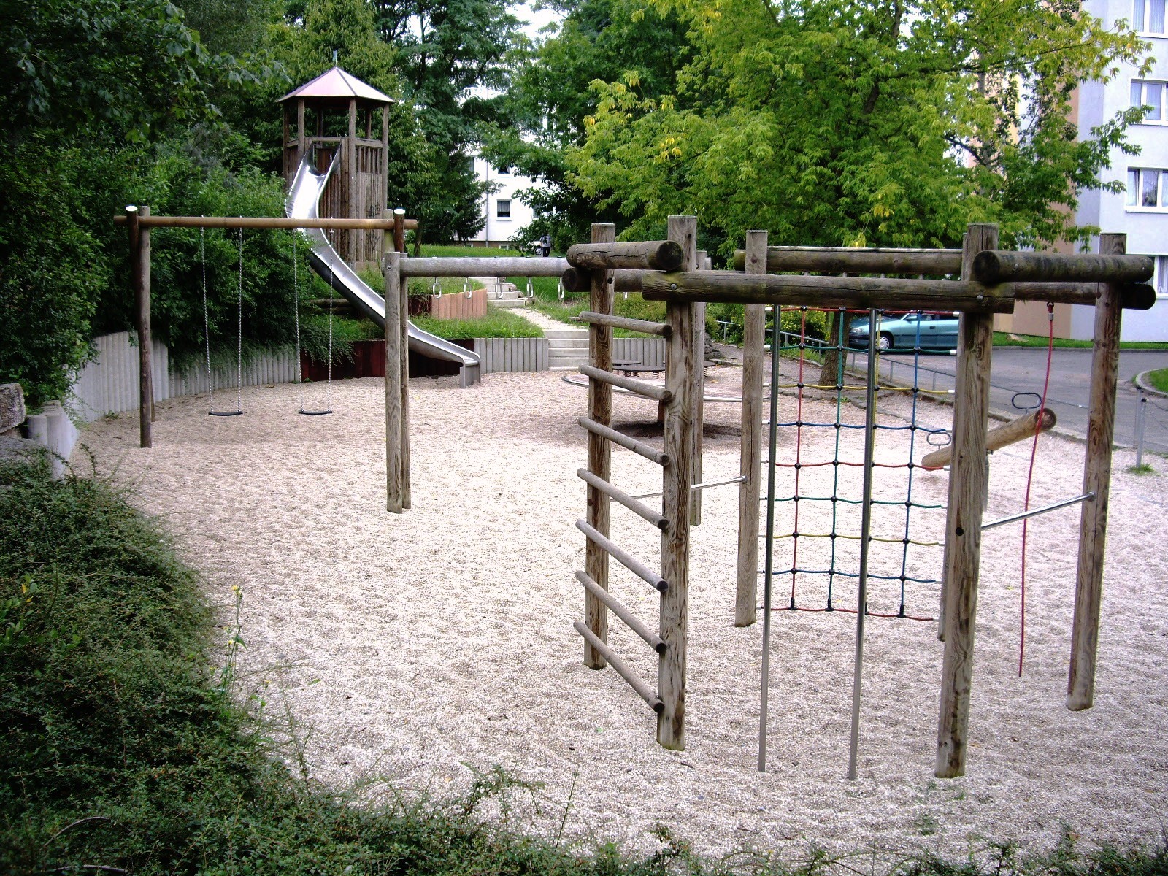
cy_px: 438
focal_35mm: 38
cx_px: 584
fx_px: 1282
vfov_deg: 37.7
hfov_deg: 49.0
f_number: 2.8
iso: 100
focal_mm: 7.9
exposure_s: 1/160
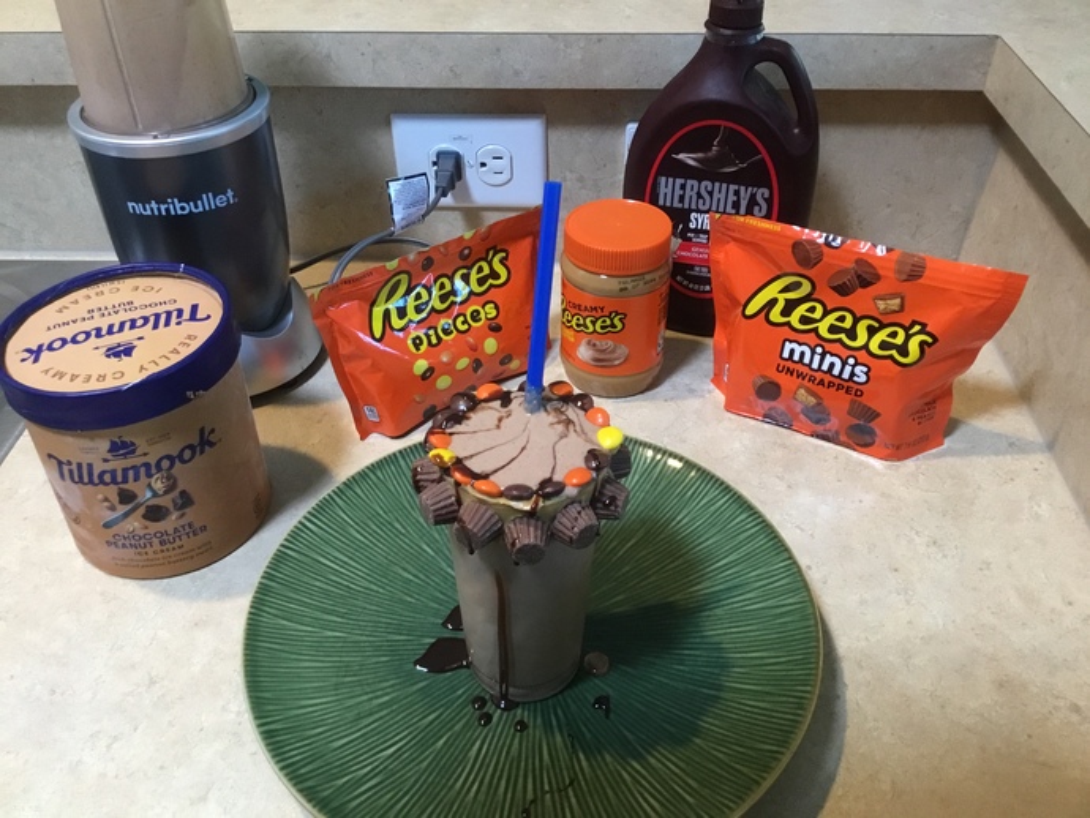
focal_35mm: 31
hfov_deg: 58.3
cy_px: 409
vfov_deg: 45.5
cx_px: 545
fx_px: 976
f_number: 2.4
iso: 160
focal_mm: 3.3
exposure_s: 1/30
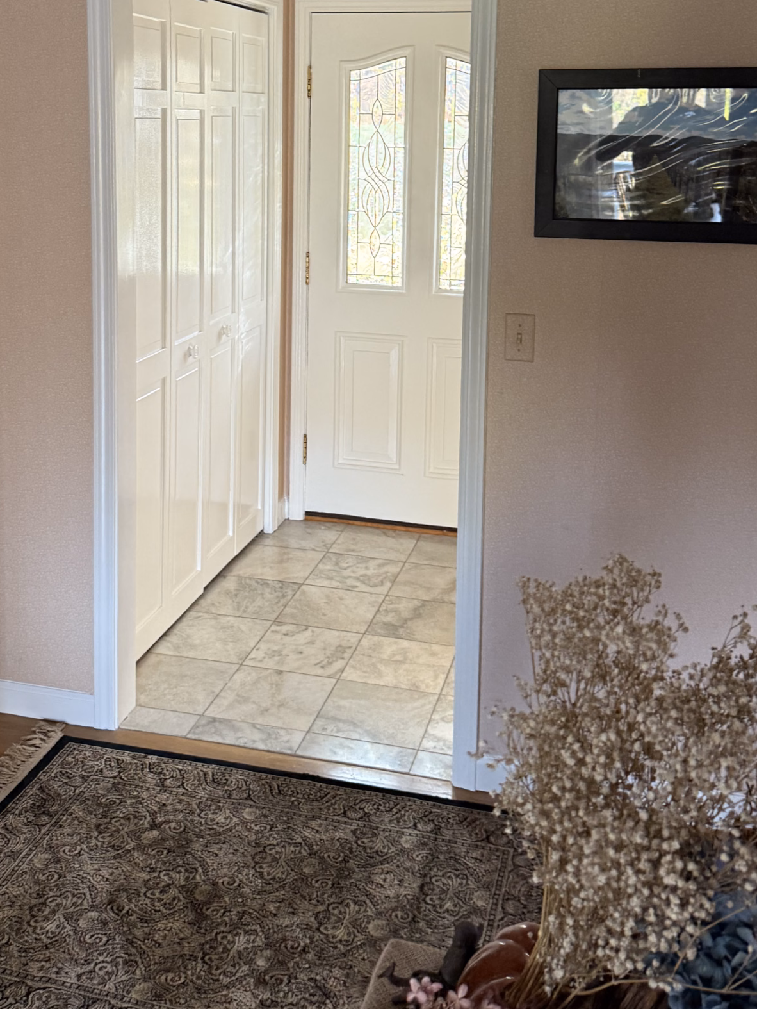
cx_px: 375
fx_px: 1137
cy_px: 254
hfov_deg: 36.8
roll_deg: +0.8
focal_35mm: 39
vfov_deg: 46.2
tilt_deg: -8.7
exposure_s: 1/60
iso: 320
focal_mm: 6.76
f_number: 1.78
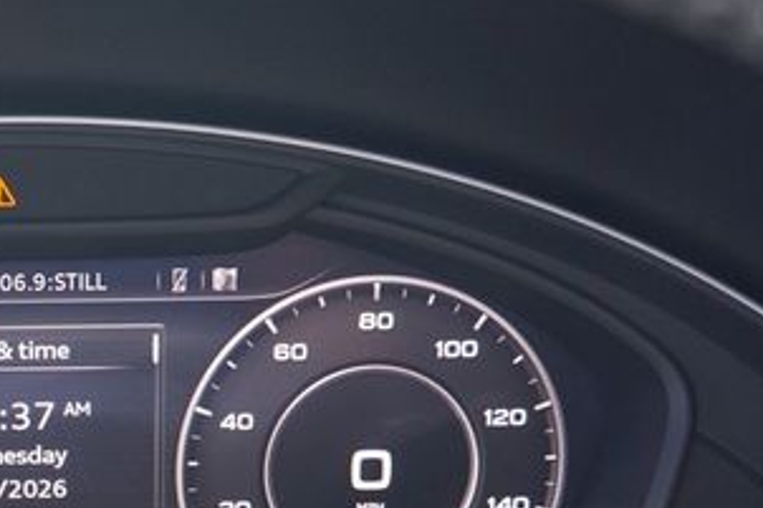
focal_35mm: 73
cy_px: 445
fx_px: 1548
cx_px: 3
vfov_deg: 18.4
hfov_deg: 26.3
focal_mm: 23
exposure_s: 1/60
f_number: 4
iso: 320
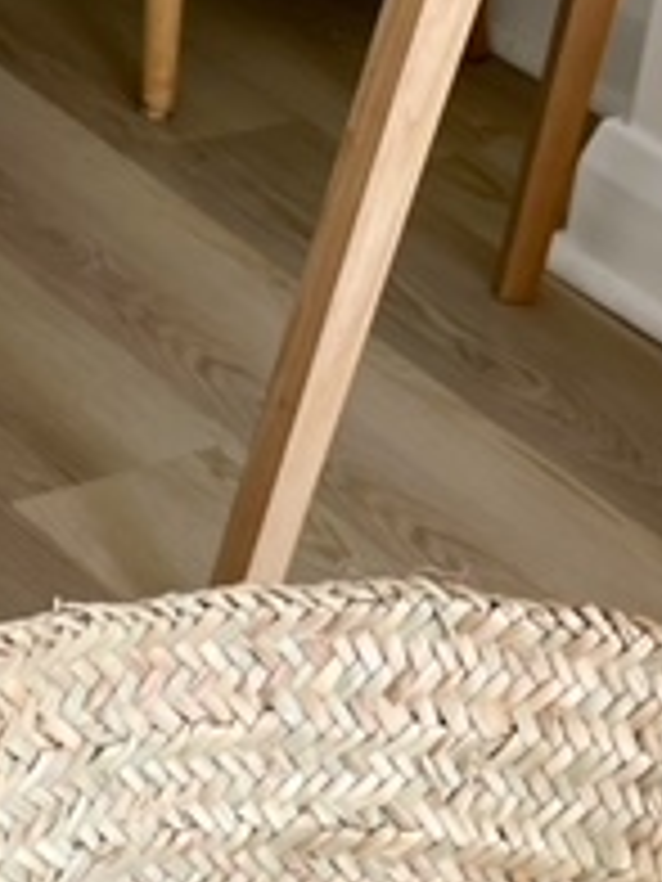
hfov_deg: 17.2
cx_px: 518
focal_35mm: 85
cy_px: 1422
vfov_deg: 19.3
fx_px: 2167
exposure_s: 1/120
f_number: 1.5
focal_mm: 5.7
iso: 50
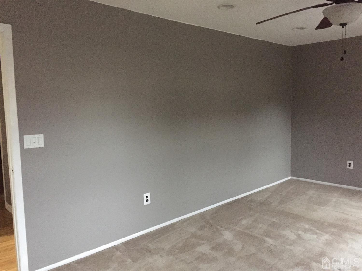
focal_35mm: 29
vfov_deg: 48.2
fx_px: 303
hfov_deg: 61.7
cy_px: 136
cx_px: 181
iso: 500
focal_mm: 4.15
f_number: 2.2
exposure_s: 1/15
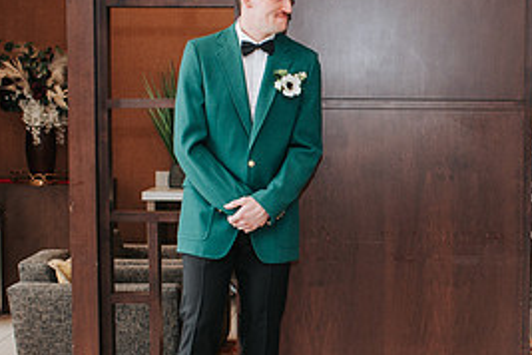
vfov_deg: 15.0
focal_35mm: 91
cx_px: 449
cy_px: 242
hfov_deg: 22.0
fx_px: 1345
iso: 800
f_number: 3.2
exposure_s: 1/200
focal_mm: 35
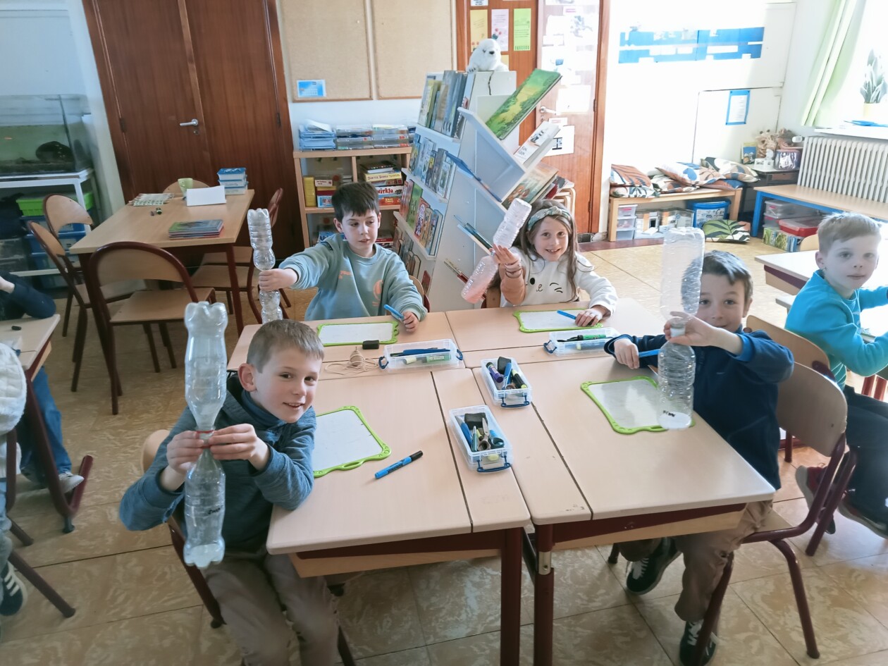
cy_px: 333
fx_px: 718
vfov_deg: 49.7
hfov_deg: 63.4
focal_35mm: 28
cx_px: 444
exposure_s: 1/33.3
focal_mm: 3.46
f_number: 2.2
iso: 249
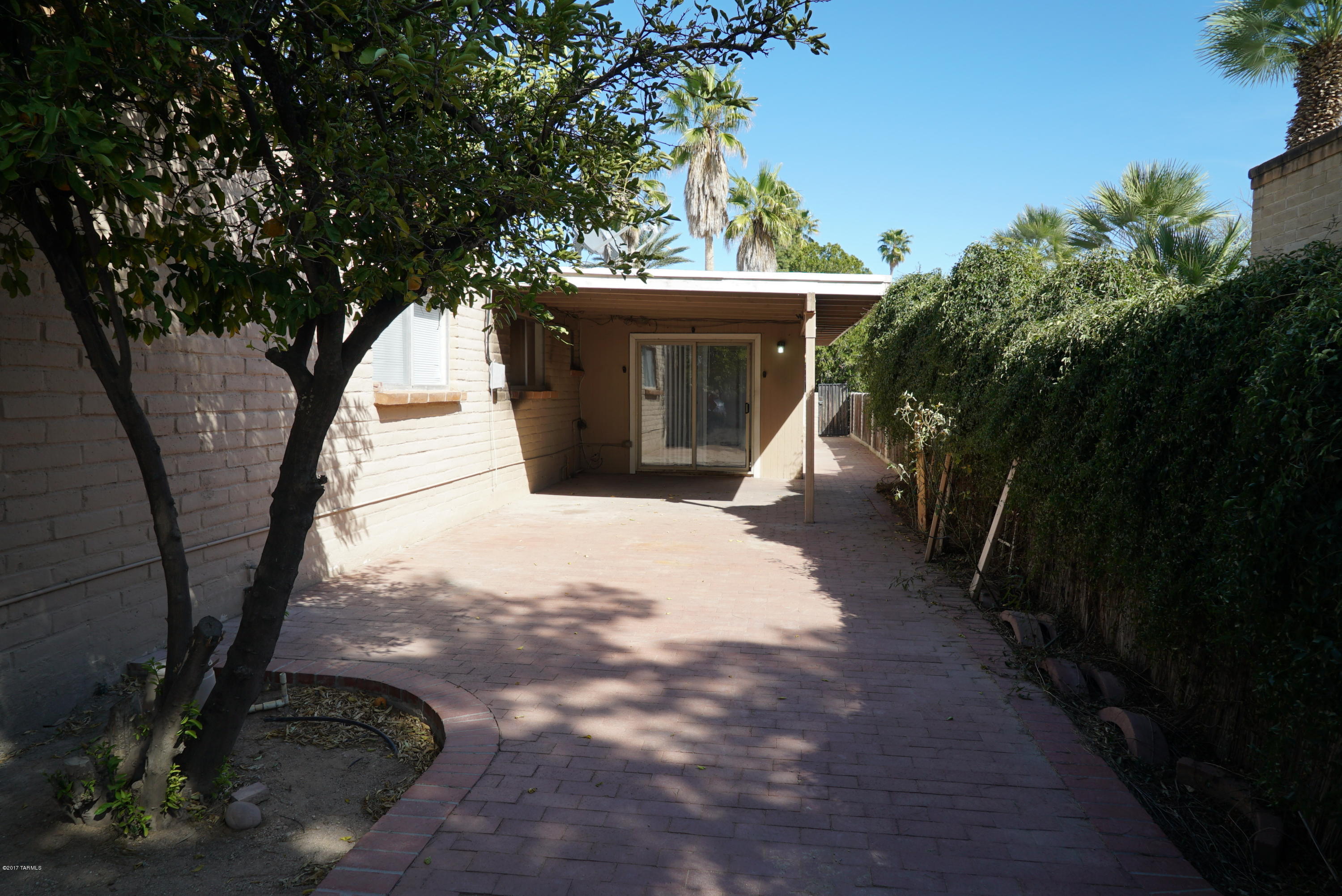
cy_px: 448
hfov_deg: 73.7
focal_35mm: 24
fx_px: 895
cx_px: 671
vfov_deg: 53.2
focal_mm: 24
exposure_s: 1/100
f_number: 9
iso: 100
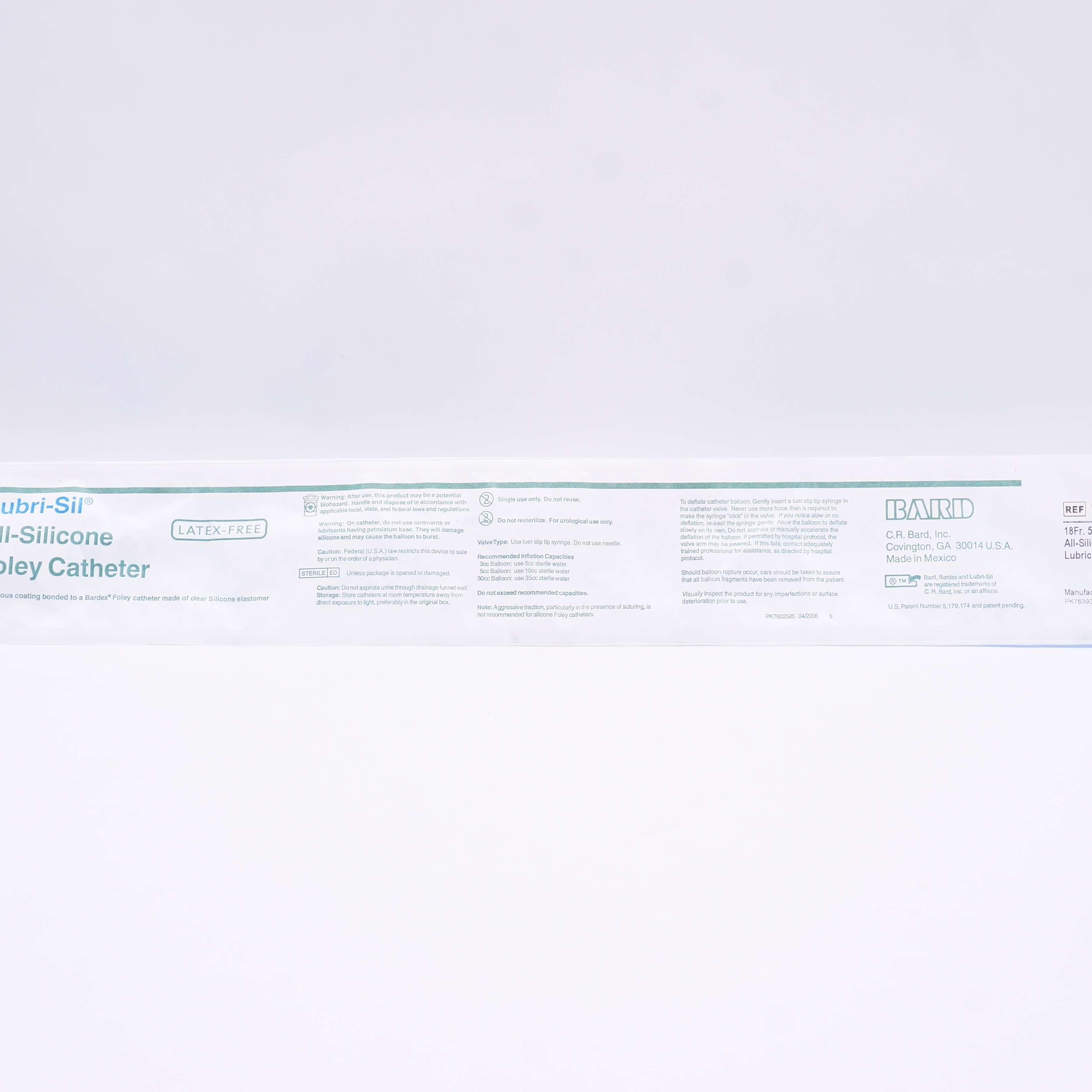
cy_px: 549
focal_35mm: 43
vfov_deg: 39.2
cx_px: 557
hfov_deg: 39.2
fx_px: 1535
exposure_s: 1/25
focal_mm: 22
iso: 400
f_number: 9
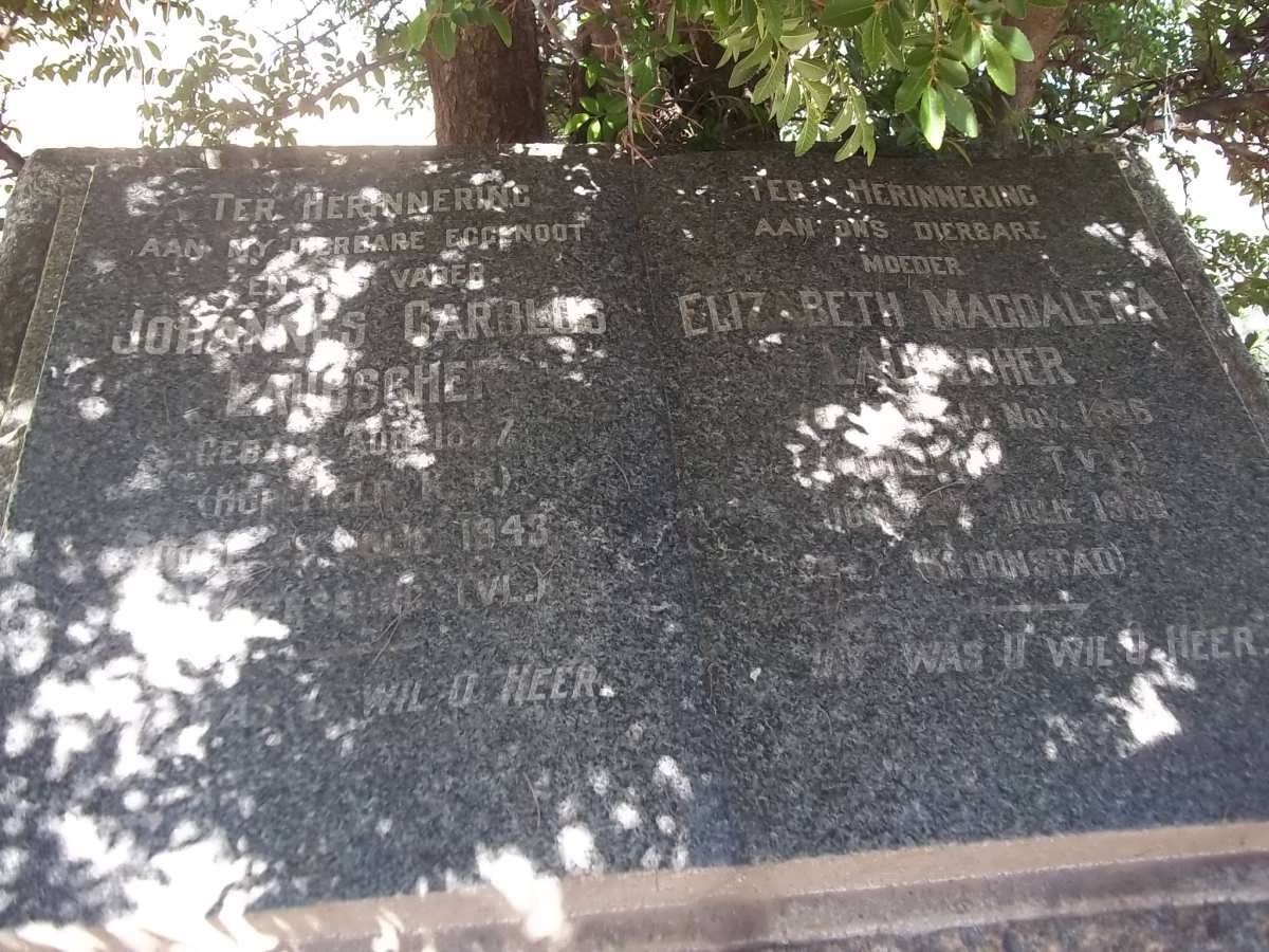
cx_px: 634
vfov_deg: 44.2
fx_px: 1173
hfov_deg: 56.8
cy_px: 476
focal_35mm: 32
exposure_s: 1/100
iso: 80
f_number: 2.9
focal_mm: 5.7
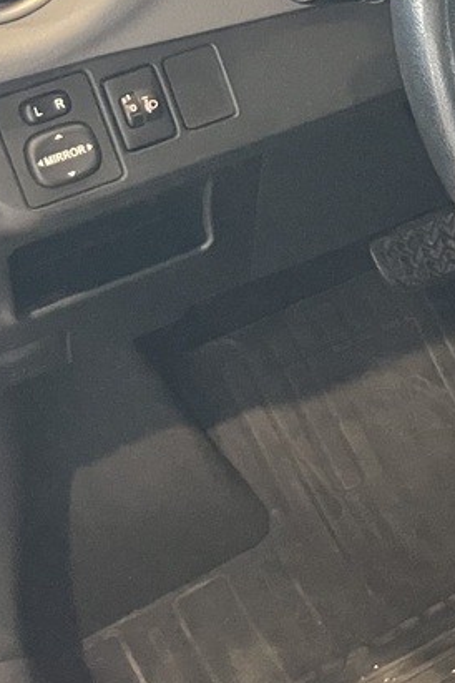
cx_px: 965
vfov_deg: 19.8
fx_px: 1934
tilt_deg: -37.8
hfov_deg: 11.7
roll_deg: -5.4
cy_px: 131
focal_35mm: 102
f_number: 1.8
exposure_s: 1/45
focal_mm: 3.99
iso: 320
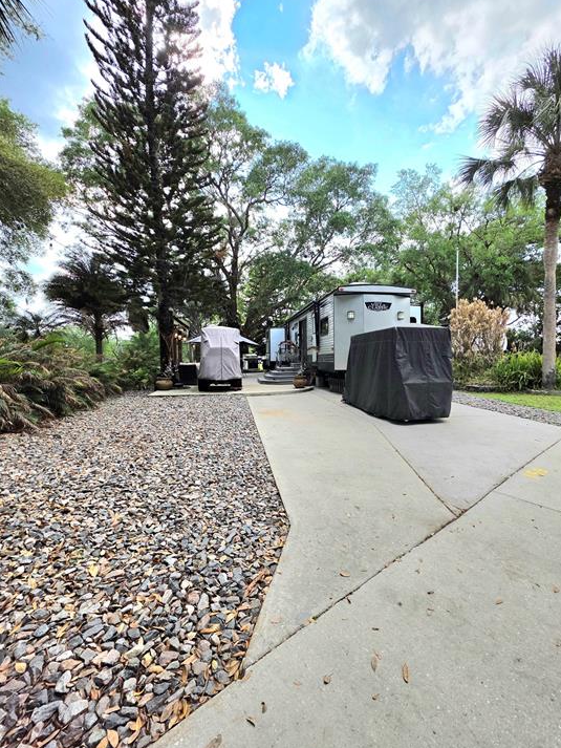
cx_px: 300
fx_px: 302
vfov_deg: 102.1
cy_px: 375
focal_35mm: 14
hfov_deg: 85.6
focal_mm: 2.2
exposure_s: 1/2000
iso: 40
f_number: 1.9
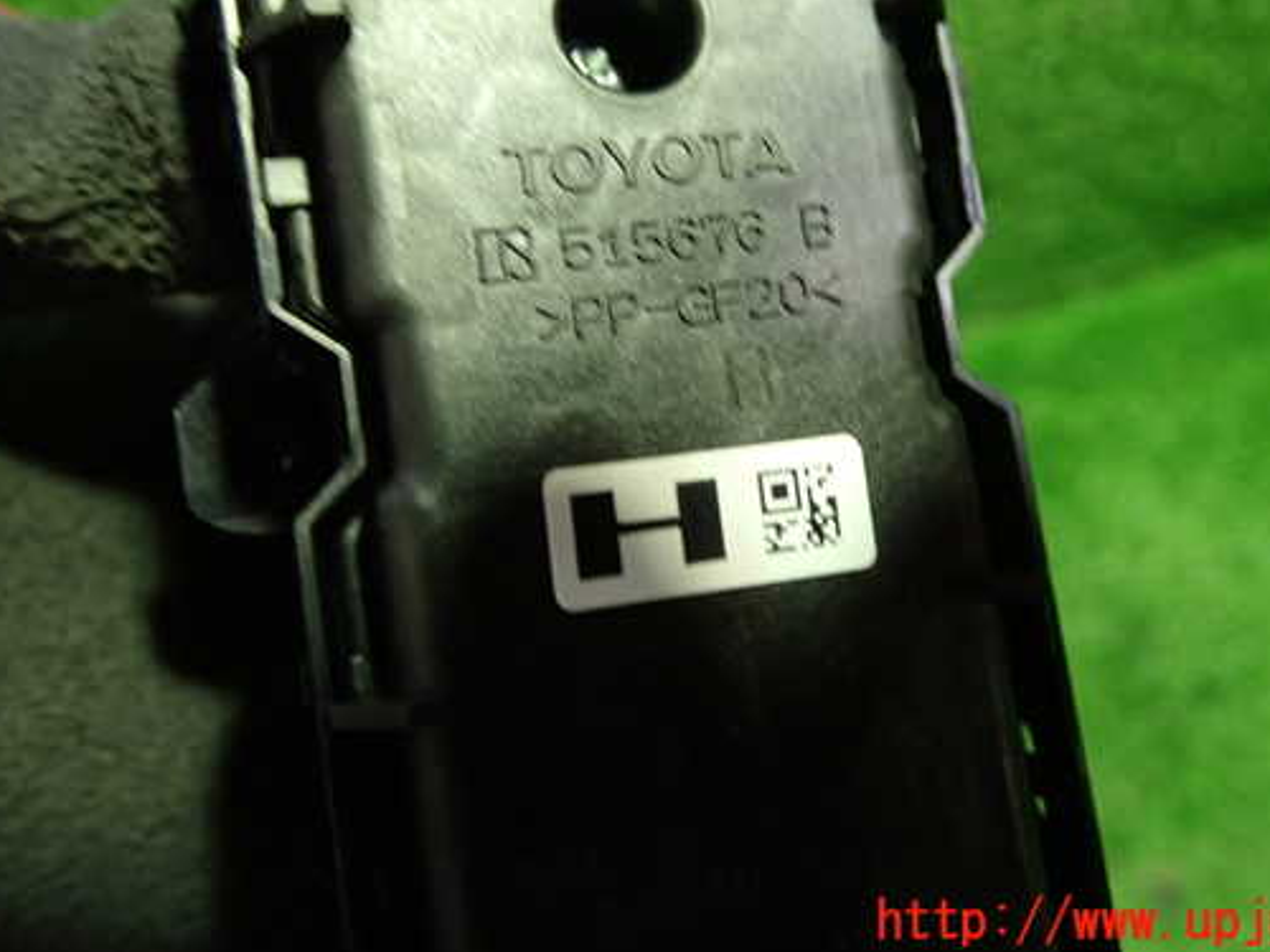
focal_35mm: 36
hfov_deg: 51.3
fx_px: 1321
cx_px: 688
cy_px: 383
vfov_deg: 39.5
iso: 320
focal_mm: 5.4
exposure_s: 1/30
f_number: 2.3
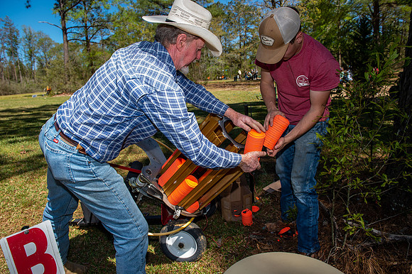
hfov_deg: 73.8
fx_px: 274
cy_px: 137
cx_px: 206
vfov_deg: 53.1
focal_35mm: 24
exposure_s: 1/160
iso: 50
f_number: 5.6
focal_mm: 24
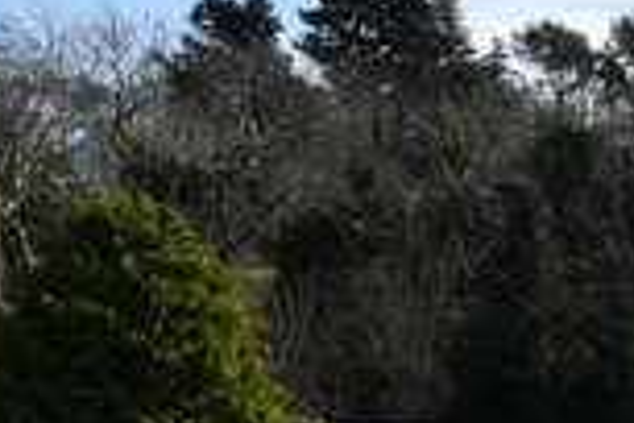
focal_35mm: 149
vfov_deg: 8.9
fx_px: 2624
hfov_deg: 12.6
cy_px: 697
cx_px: 1119
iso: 400
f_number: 10
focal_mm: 40
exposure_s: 1/640
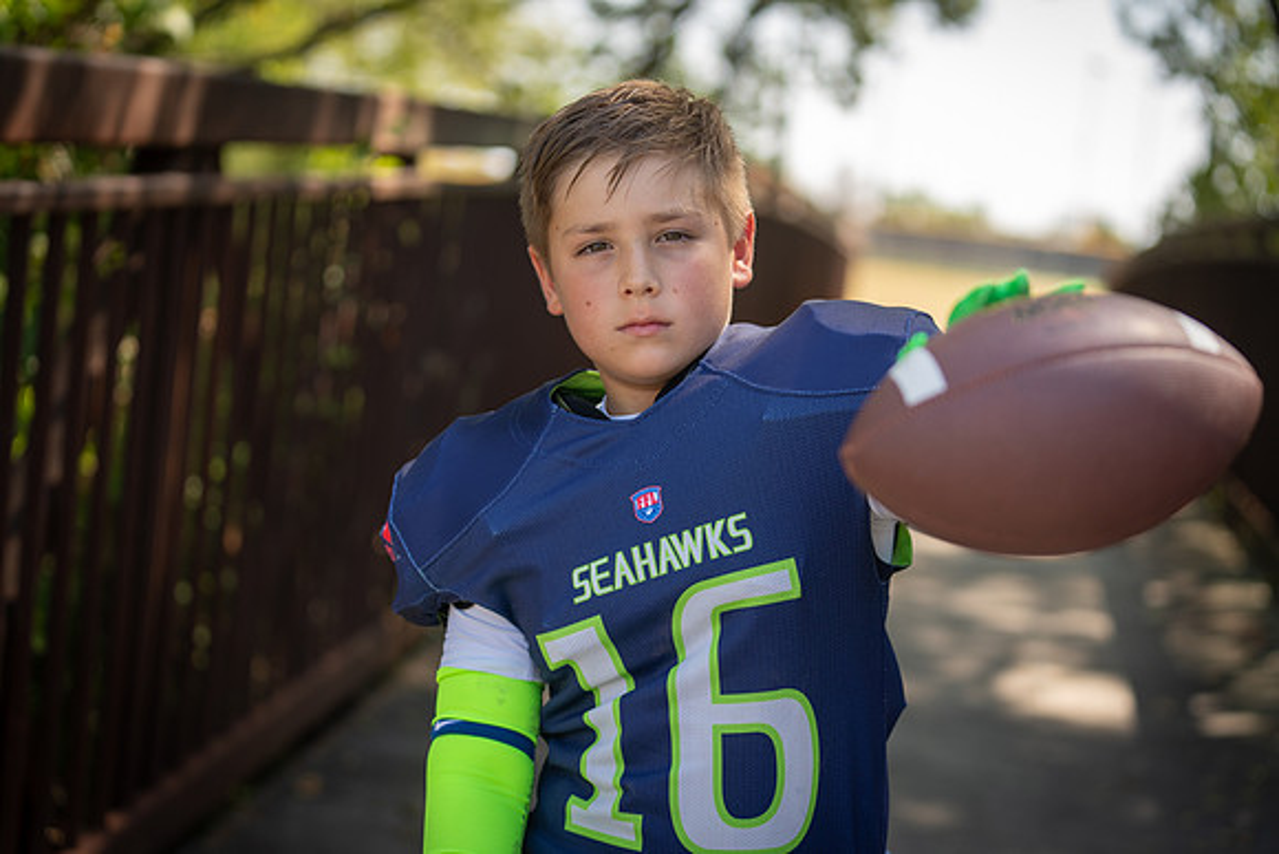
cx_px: 640
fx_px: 2487
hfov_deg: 28.8
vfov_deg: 19.5
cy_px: 427
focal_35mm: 70
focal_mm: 70
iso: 100
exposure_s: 1/320
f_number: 2.8
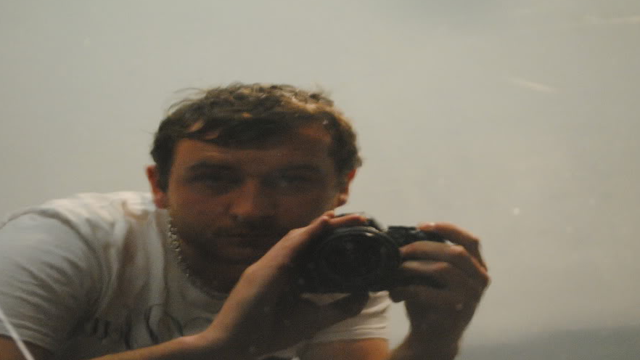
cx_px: 368
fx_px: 1239
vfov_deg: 16.5
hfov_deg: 28.9
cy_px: 203
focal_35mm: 73
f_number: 5.3
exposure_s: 1/10
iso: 1600
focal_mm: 40
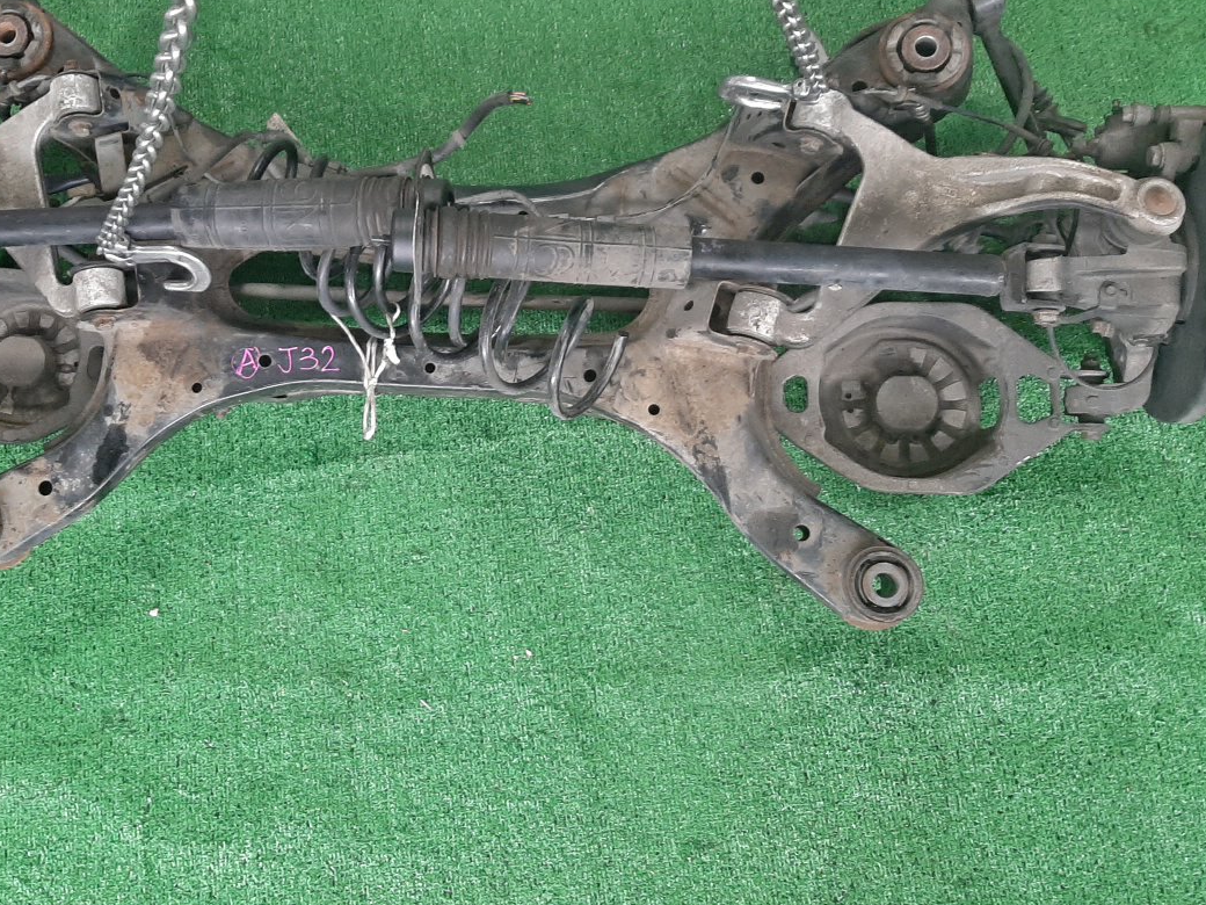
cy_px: 398
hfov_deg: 51.1
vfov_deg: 39.6
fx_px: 1254
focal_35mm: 36
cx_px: 489
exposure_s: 1/50
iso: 200
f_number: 1.7
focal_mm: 3.93
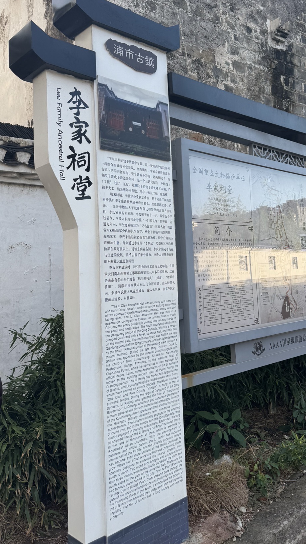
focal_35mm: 32
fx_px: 462
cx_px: 194
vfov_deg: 60.5
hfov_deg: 36.4
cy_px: 220
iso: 80
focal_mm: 6.76
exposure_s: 1/1094
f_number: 1.78
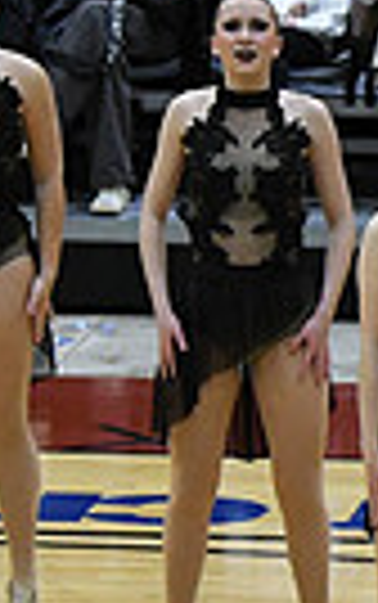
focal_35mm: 543
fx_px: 8931
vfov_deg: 3.9
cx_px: 1224
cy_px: 479
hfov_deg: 2.4
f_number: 4
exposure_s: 1/500
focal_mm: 82
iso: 5000
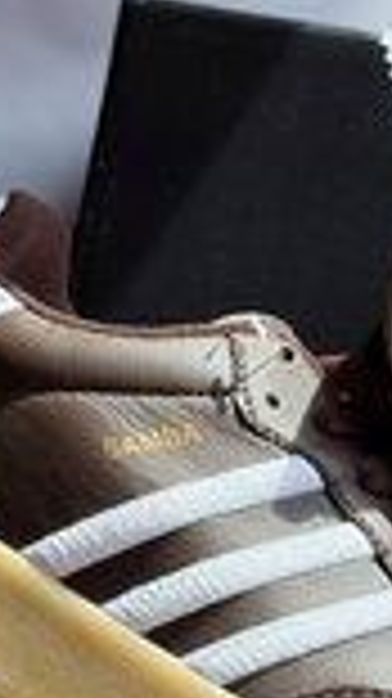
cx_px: 406
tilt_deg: -78.3
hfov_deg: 6.2
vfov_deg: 11.1
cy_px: 358
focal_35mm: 195
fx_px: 3609
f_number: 1.6
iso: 32
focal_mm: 5.96
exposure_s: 1/242
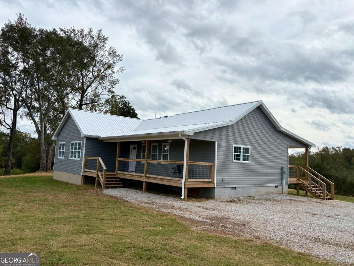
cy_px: 133
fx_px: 266
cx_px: 177
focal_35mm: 26
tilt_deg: +7.2
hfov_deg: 67.3
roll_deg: -2.6
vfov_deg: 53.1
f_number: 1.6
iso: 50
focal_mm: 5.96
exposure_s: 1/4950
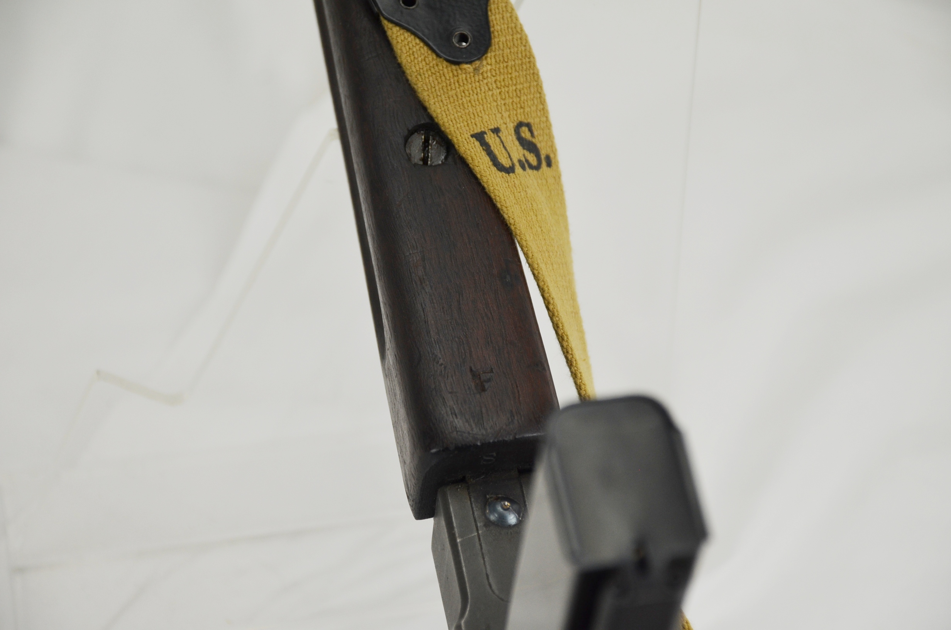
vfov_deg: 10.7
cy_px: 315
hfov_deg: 16.1
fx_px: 3361
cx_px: 476
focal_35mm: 128
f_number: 5.6
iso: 500
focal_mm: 85
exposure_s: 1/250
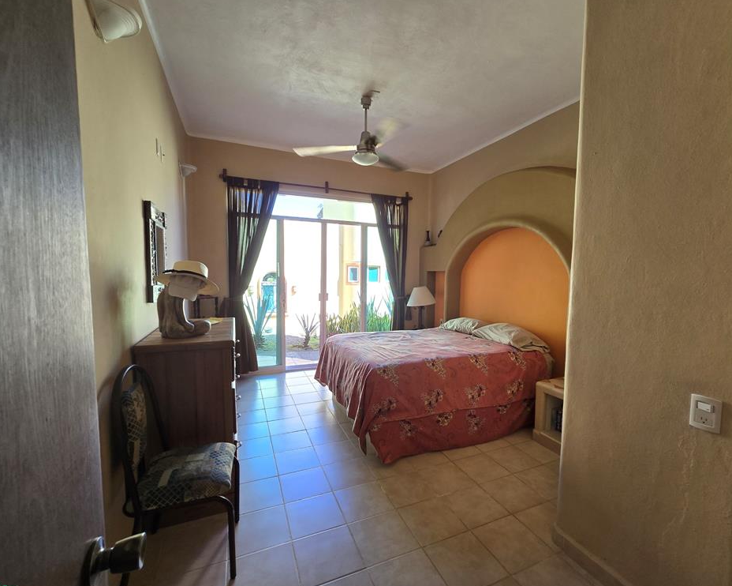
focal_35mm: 14
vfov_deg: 88.0
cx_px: 387
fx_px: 303
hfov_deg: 100.6
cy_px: 295
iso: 64
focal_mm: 2.2
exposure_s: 1/60
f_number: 2.2
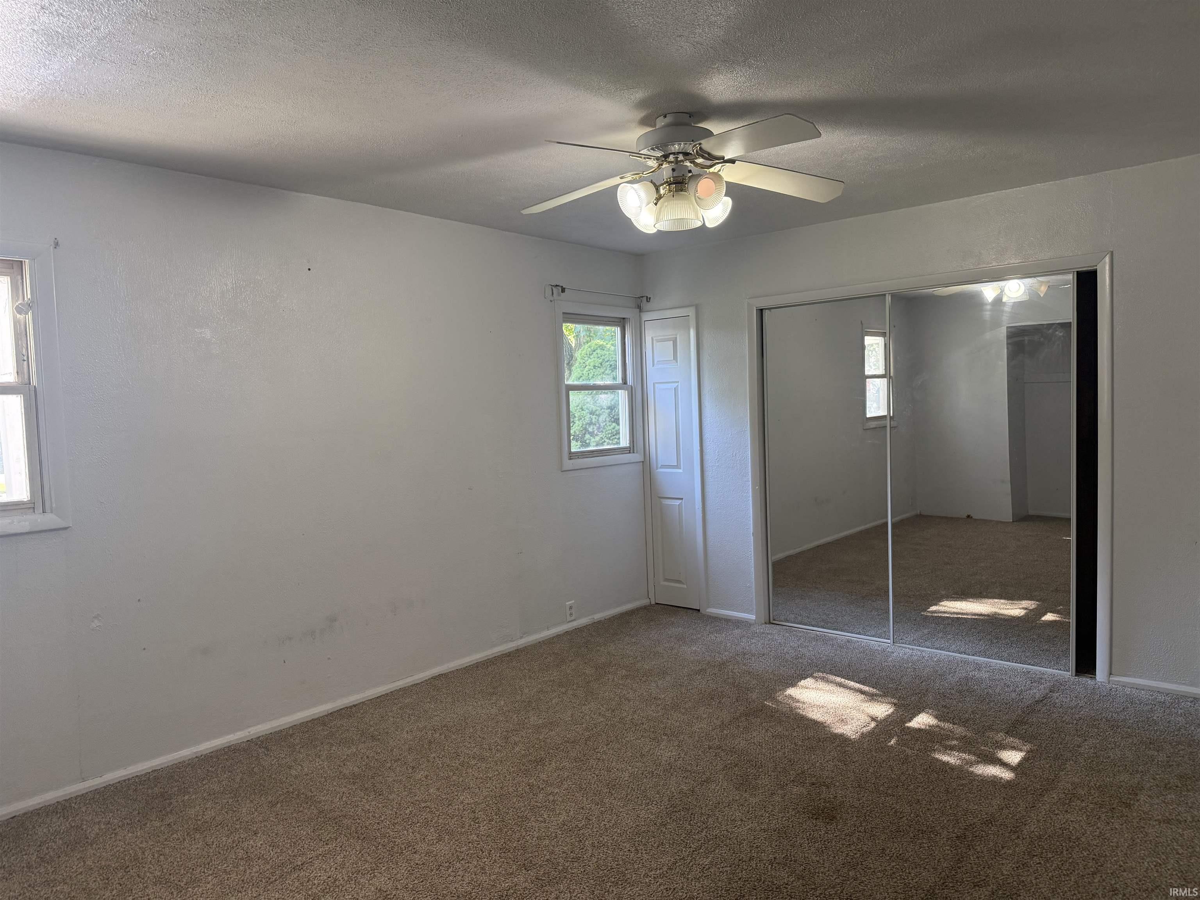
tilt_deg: -3.5
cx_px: 600
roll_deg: +2.3
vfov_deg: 56.8
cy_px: 450
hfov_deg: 71.6
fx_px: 832
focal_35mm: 24
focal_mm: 6.76
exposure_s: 1/120
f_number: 1.78
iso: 200
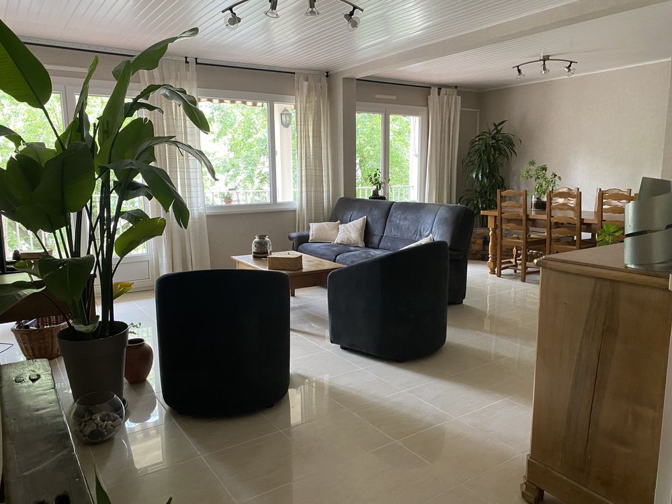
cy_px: 252
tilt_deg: -10.3
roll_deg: +1.1
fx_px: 505
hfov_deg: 67.3
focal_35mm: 26
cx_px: 336
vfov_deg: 53.1
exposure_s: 1/33
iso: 400
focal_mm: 4.25
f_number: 1.8
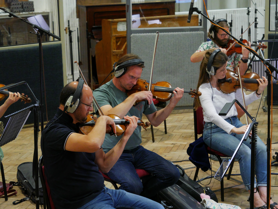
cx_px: 139
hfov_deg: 22.2
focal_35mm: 88
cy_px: 104
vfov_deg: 16.8
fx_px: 707
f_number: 3.9
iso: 2500
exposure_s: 1/100
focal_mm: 44
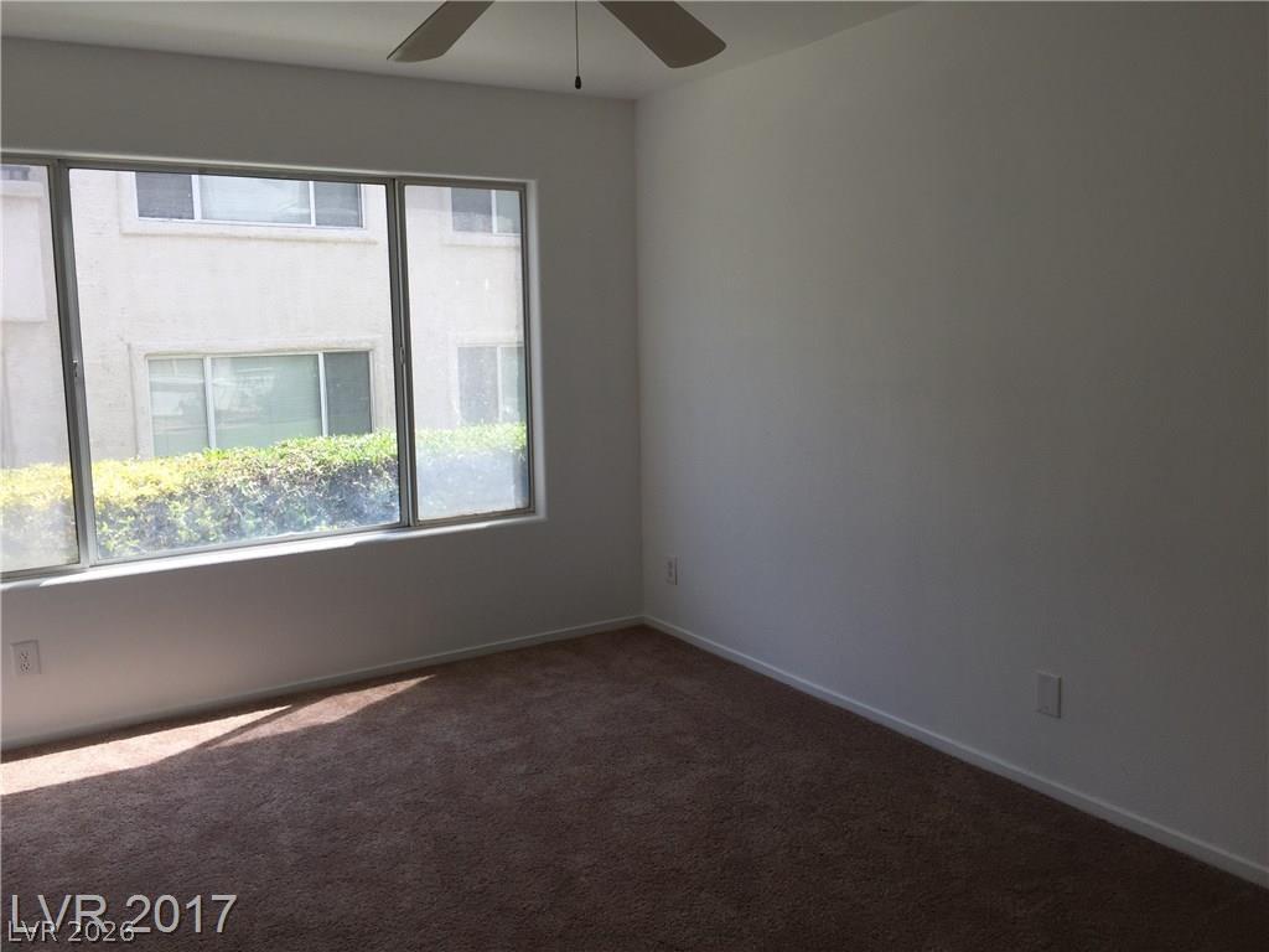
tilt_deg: -7.6
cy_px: 476
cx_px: 634
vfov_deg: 48.2
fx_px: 1063
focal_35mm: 29
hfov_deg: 61.7
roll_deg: +0.0
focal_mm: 4.15
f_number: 2.2
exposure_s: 1/444
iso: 32
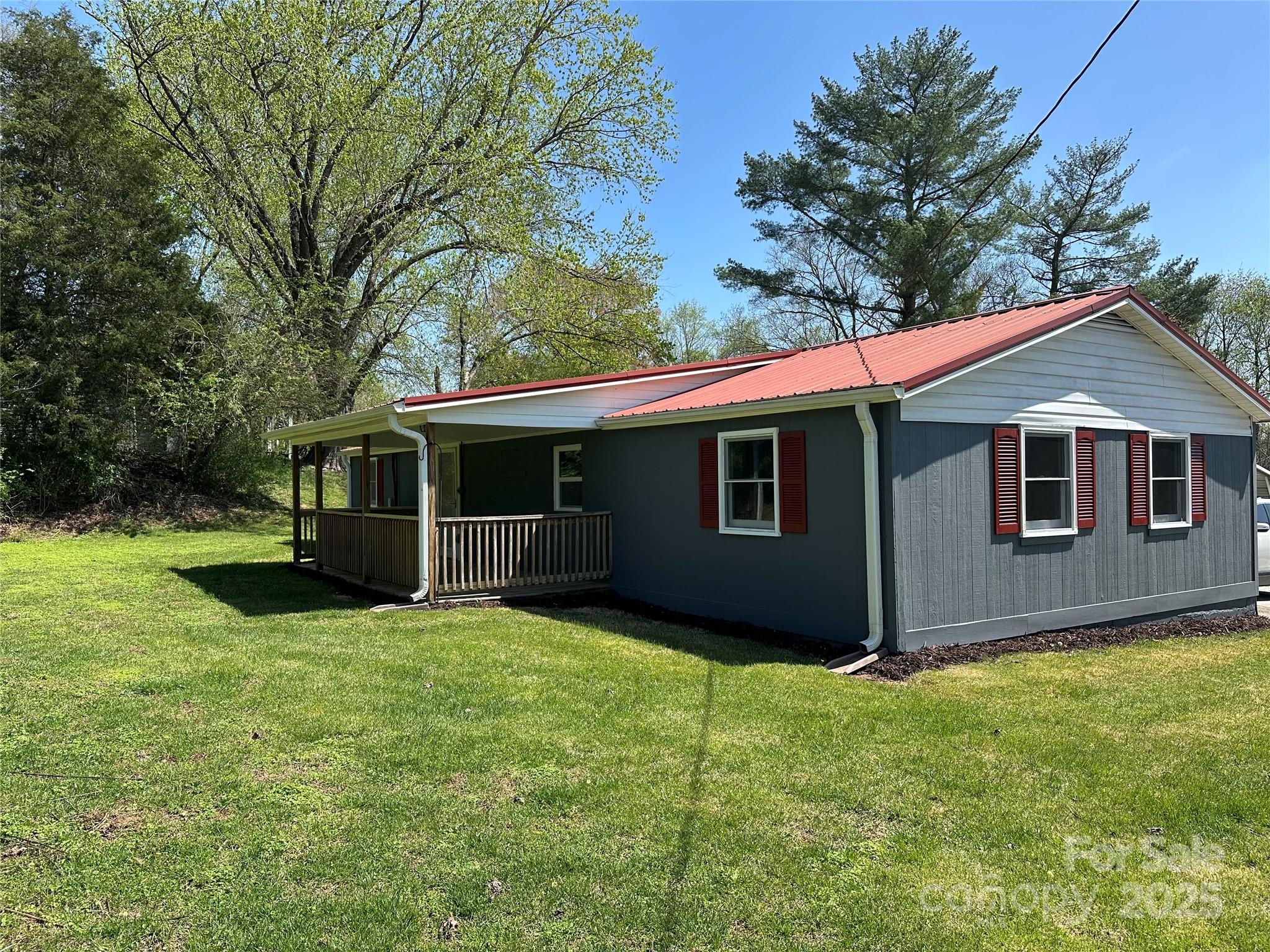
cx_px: 635
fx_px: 881
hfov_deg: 71.6
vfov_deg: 56.8
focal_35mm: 24
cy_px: 476
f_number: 1.78
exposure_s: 1/2660
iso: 80
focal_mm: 6.86
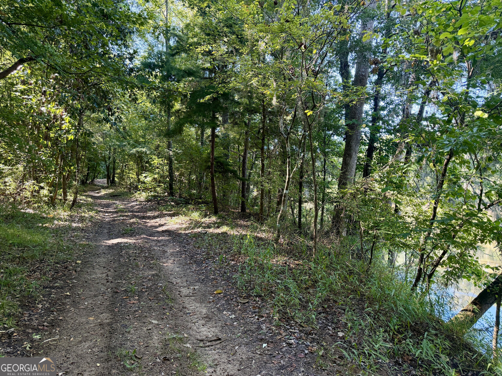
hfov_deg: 71.6
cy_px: 188
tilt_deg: -0.5
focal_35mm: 24
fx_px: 348
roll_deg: +0.0
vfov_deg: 56.8
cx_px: 251
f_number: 1.78
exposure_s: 1/121
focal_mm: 6.76
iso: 200
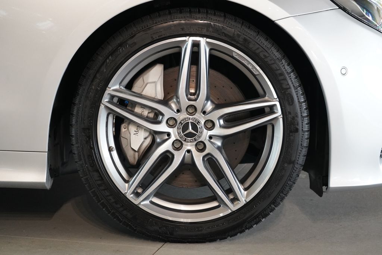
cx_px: 191
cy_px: 128
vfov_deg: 19.5
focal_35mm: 70
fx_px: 743
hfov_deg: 28.8
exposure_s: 1/160
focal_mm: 70
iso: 5000
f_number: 5.6
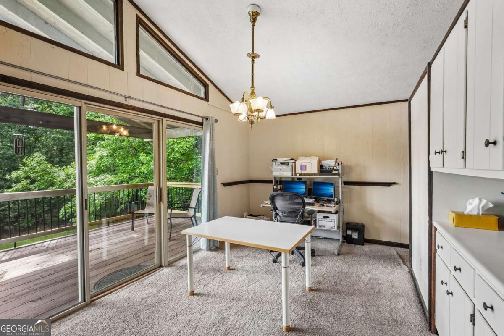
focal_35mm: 16
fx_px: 224
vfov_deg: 73.7
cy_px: 168
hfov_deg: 96.7
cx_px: 252
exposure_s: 1/50
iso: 800
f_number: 8
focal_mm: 16
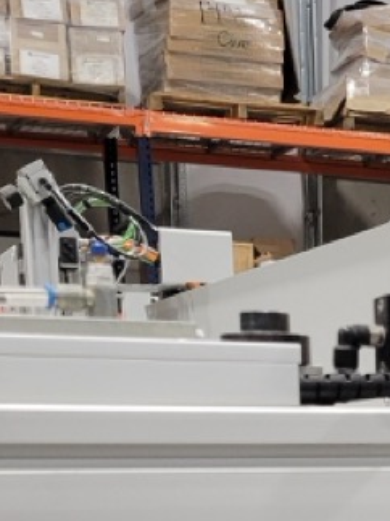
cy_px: 716
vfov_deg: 17.6
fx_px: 1548
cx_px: 664
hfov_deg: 13.2
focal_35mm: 103
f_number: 1.8
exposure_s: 1/60
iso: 250
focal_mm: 5.4
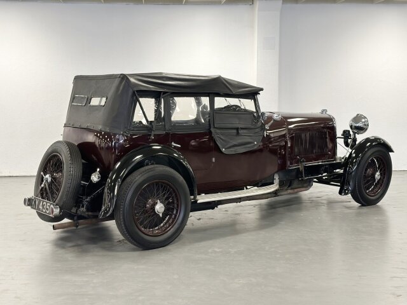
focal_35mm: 48
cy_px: 152
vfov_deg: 30.3
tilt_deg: -6.1
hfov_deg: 39.7
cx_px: 204
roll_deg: +0.2
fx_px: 564
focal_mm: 6.86
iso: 125
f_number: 1.78
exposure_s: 1/60
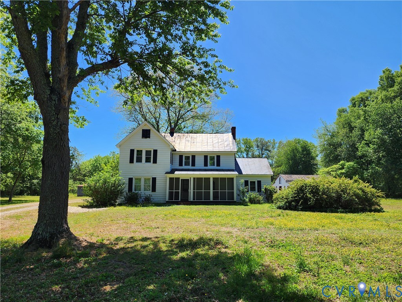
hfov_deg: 73.9
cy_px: 151
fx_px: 267
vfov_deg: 58.9
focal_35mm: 23
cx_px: 201
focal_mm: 6.4
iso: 12
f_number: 1.8
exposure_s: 1/761
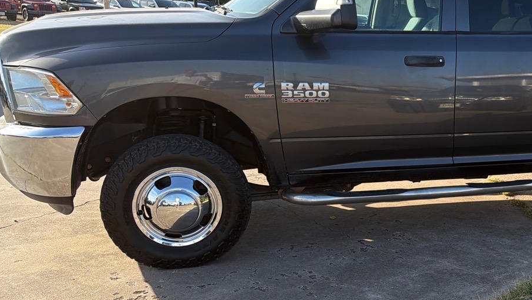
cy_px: 196
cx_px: 455
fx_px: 649
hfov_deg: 41.8
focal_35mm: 46
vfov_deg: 25.9
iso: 100
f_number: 1.78
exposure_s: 1/1855
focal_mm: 6.76
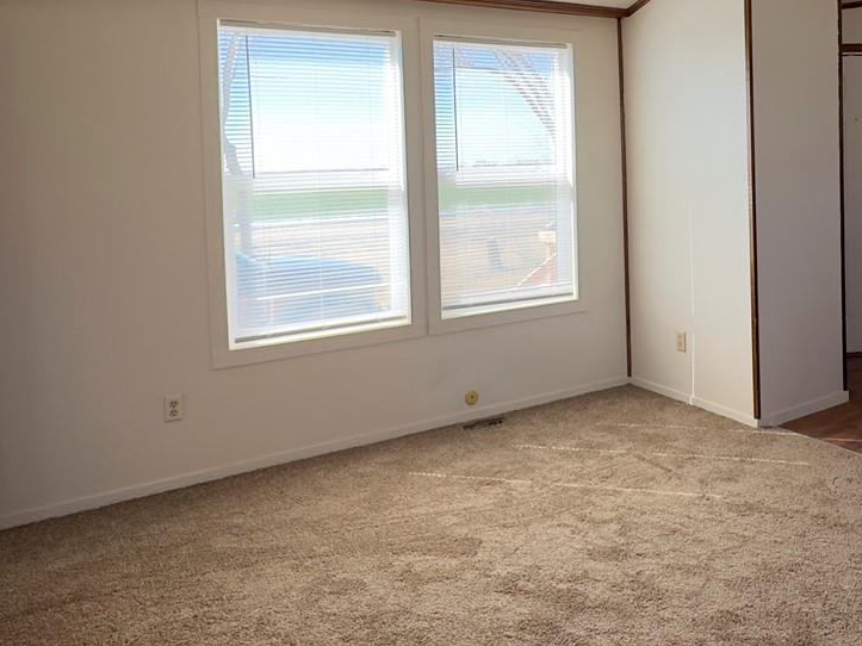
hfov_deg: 57.7
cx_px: 532
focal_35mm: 31
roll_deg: +1.8
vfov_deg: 44.4
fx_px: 772
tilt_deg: -2.6
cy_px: 191
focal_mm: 2.22
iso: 40
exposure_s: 1/201
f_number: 2.2
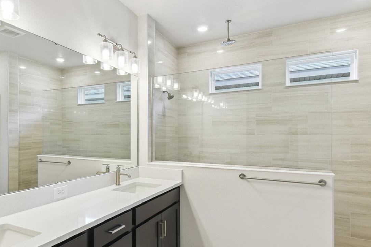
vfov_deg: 57.0
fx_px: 227
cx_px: 151
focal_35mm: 22
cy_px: 140
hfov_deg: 77.8
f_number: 7.1
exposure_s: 1/20
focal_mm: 10
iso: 100
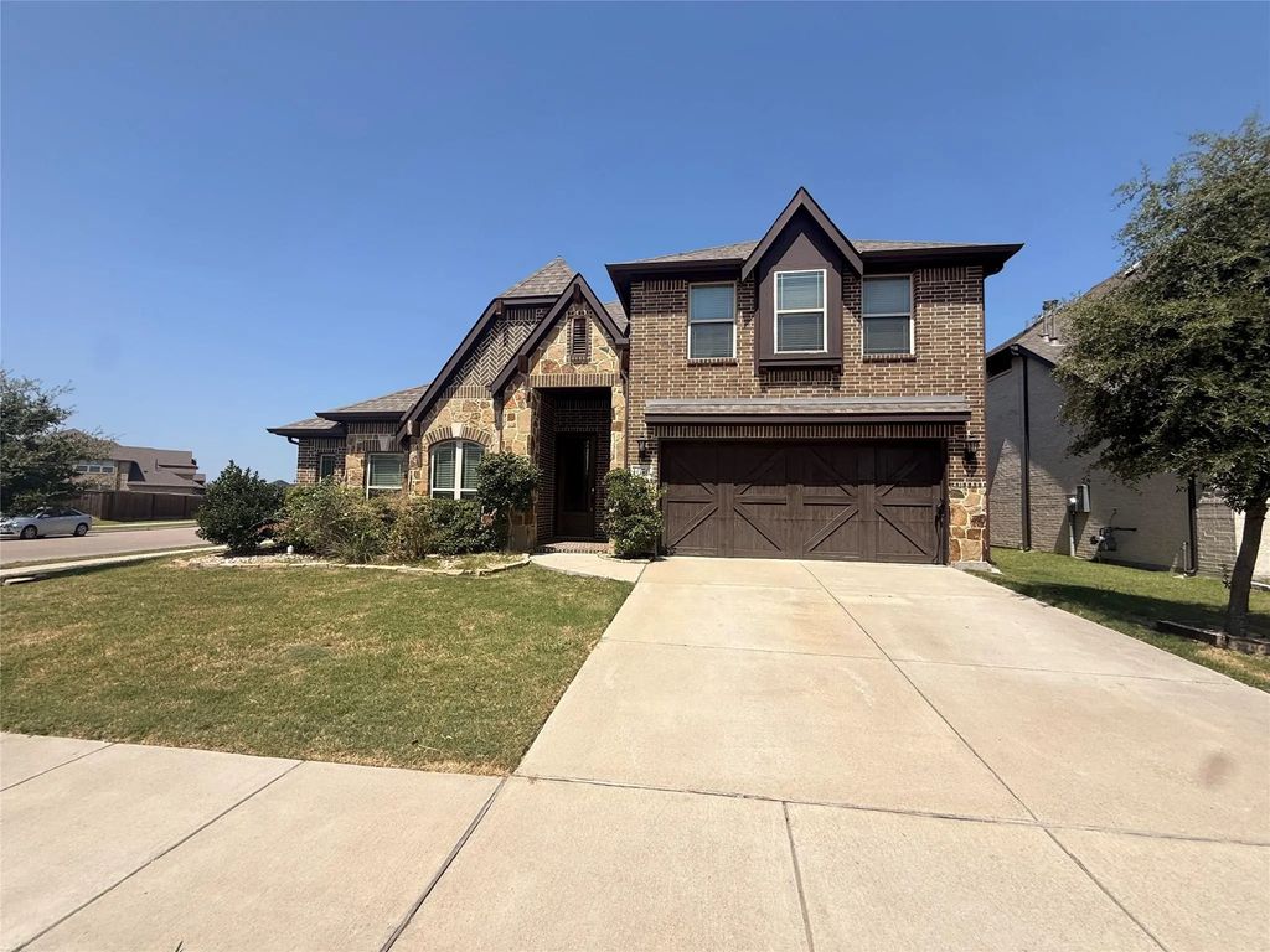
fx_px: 514
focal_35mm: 14
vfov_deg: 85.7
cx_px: 635
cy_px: 476
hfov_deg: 102.1
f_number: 2.2
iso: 50
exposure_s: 1/2410
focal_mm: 2.22
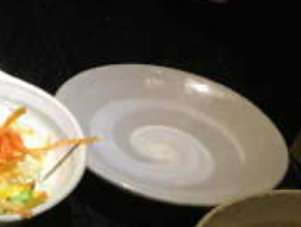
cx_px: -134
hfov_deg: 17.2
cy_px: 274
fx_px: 906
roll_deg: -6.5
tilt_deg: -44.5
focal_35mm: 104
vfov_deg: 13.8
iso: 200
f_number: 2.2
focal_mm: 4.15
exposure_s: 1/24
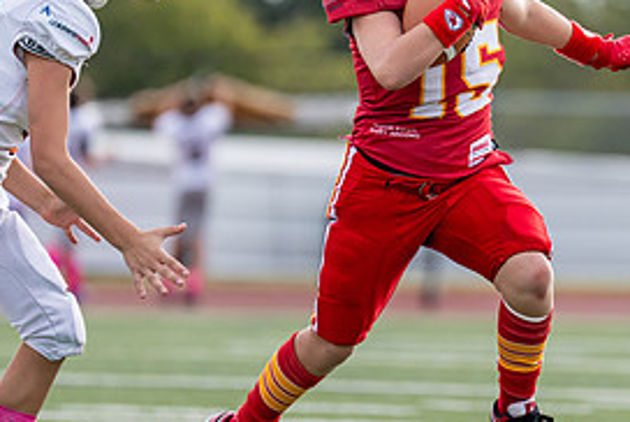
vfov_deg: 2.2
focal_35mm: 615
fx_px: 10774
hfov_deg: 3.3
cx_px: 456
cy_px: 218
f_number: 2.8
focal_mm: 200
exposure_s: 1/2500
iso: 320
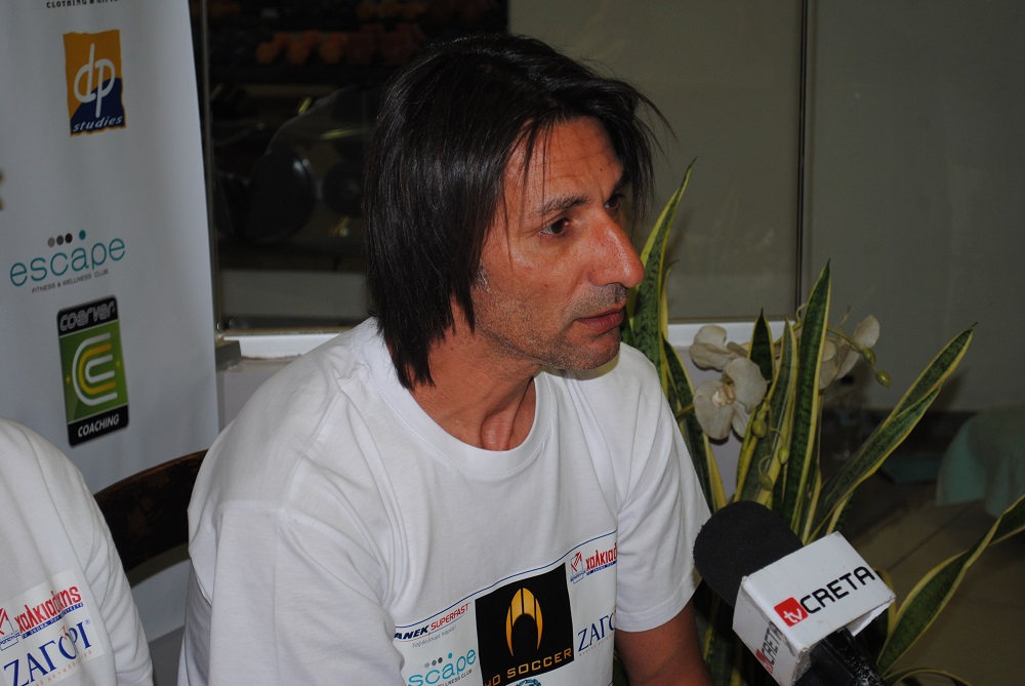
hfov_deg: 24.6
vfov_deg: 16.6
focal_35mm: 82
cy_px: 343
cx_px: 512
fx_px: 2351
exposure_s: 1/60
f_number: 5.6
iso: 200
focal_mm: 55
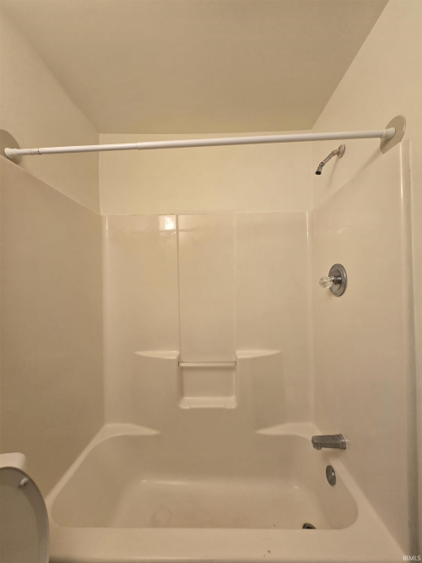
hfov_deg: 89.9
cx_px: 211
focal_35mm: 13
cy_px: 282
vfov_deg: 106.2
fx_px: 211
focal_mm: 2.2
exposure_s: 1/60
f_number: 2.2
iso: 100
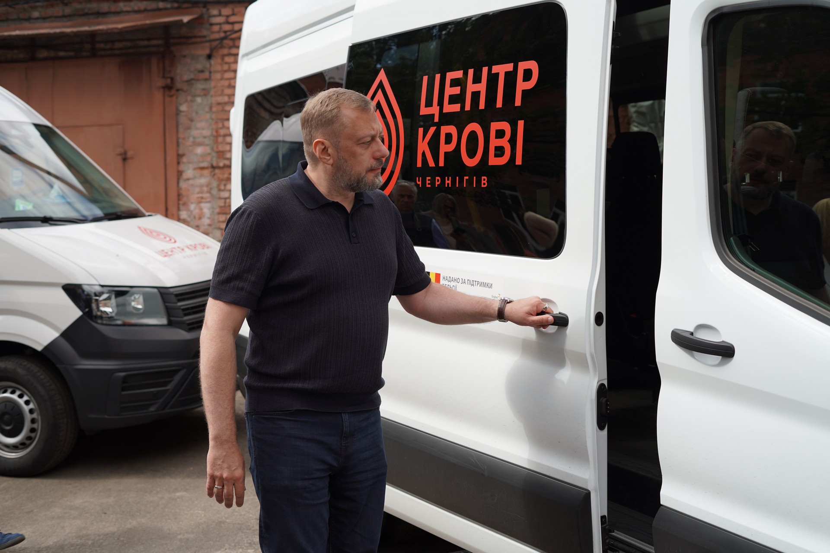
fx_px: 1153
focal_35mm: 50
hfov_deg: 39.6
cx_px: 415
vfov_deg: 27.0
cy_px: 276
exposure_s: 1/320
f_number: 4.5
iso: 100
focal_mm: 50
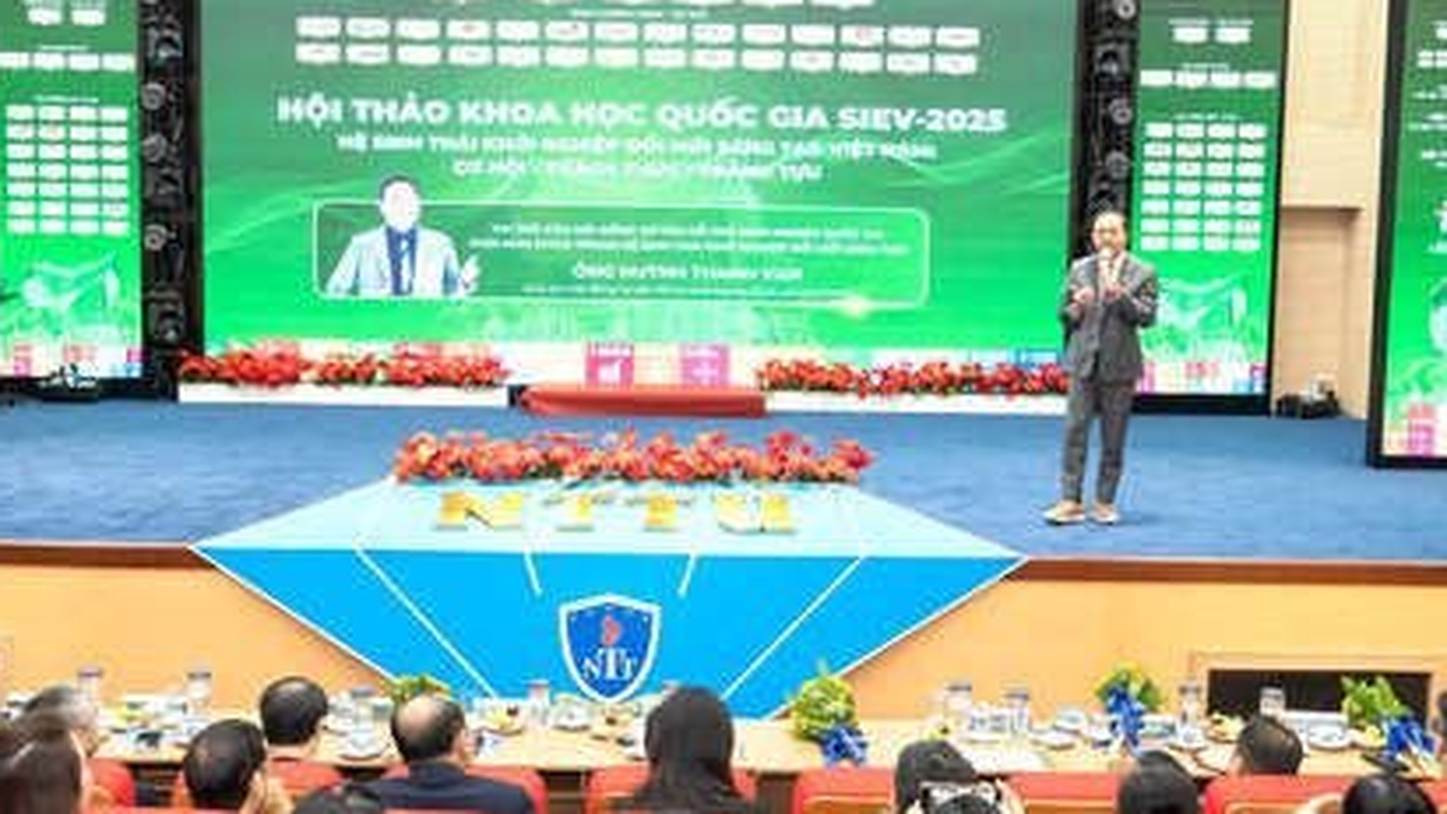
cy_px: 321
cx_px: 683
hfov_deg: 59.5
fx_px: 1266
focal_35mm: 33
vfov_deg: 35.5
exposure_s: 1/160
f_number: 4
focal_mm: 24
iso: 1000
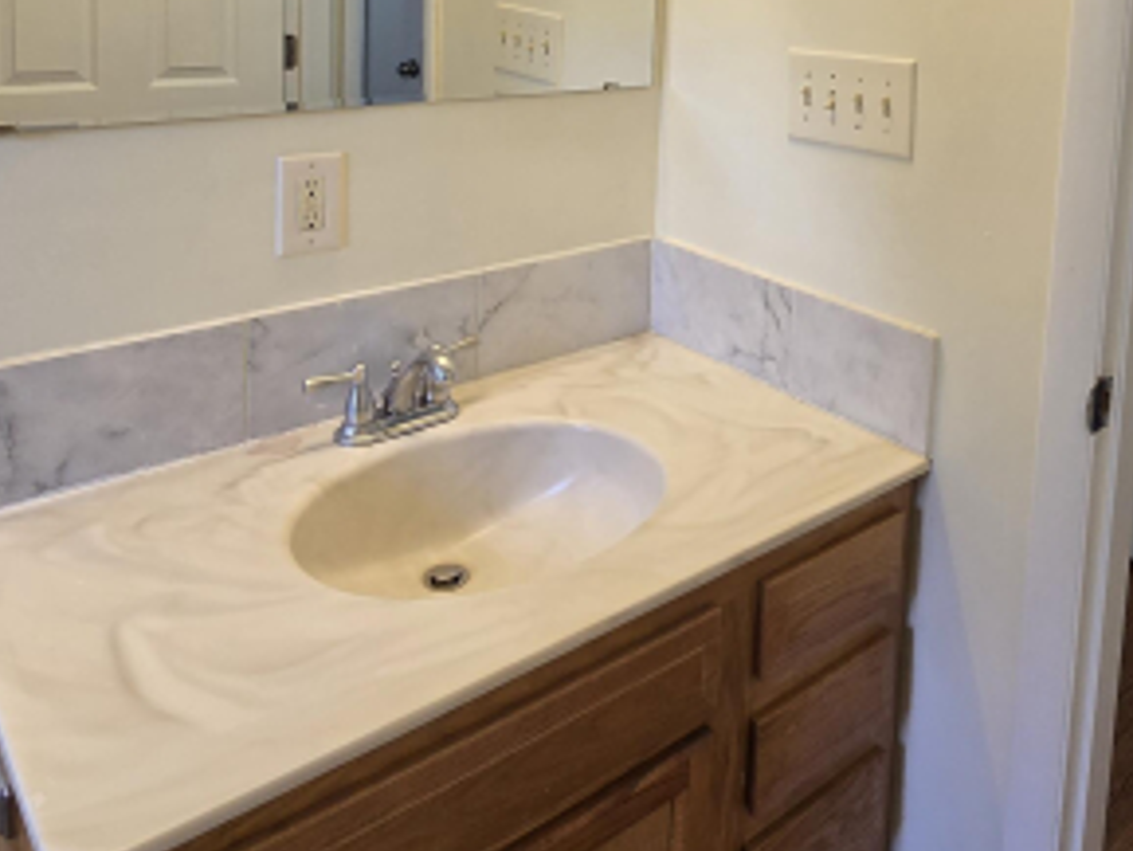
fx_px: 982
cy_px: 59
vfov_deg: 42.3
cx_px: 766
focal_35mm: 30
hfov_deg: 58.4
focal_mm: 2.2
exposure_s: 1/120
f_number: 2.2
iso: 80
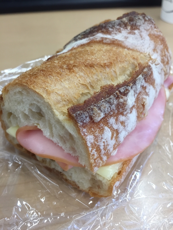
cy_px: 115
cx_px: 86
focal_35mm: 29
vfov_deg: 61.7
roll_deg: -0.5
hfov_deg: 48.2
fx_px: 193
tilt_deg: -42.2
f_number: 2.2
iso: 40
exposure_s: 1/40
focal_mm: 4.15
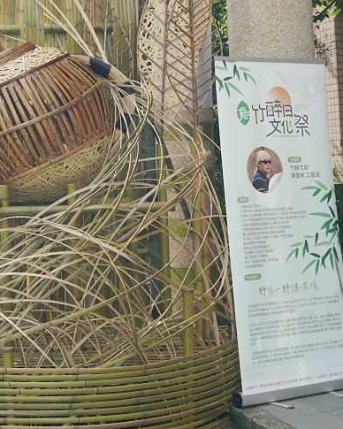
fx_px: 914
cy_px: 112
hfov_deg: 20.7
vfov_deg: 26.1
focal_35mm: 72
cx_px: 19
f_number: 4.5
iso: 100
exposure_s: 1/200
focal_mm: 31
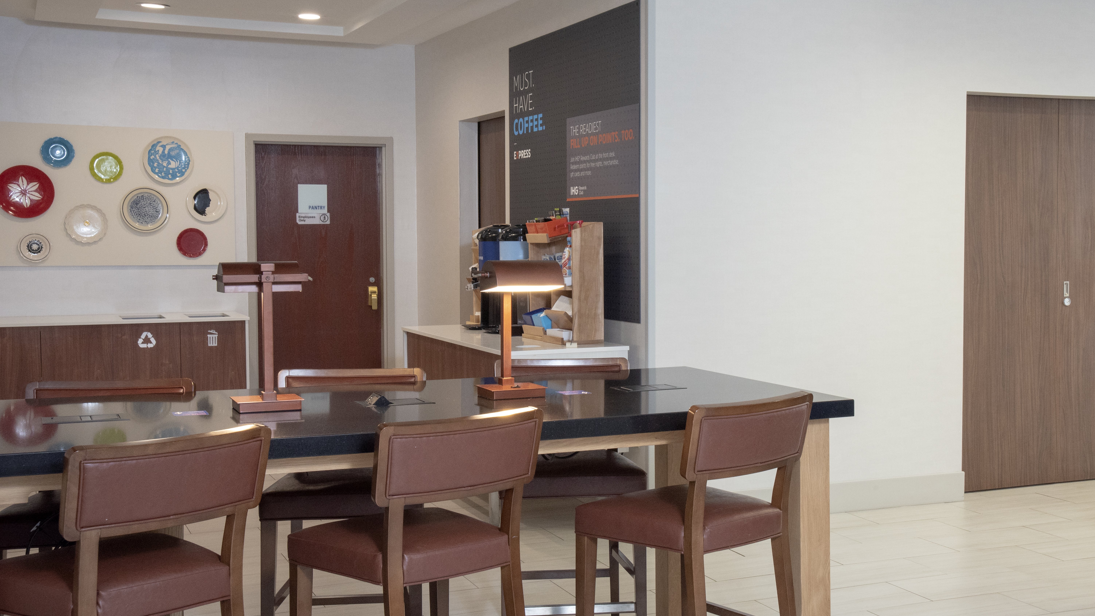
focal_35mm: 42
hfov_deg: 48.4
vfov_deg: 28.3
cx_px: 548
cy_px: 345
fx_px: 1219
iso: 2000
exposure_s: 1/15
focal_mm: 40
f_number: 20
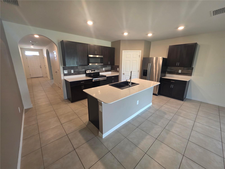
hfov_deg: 106.2
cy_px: 84
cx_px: 112
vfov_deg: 89.9
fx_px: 84
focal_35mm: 13
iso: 160
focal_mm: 2.2
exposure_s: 1/60
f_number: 1.9
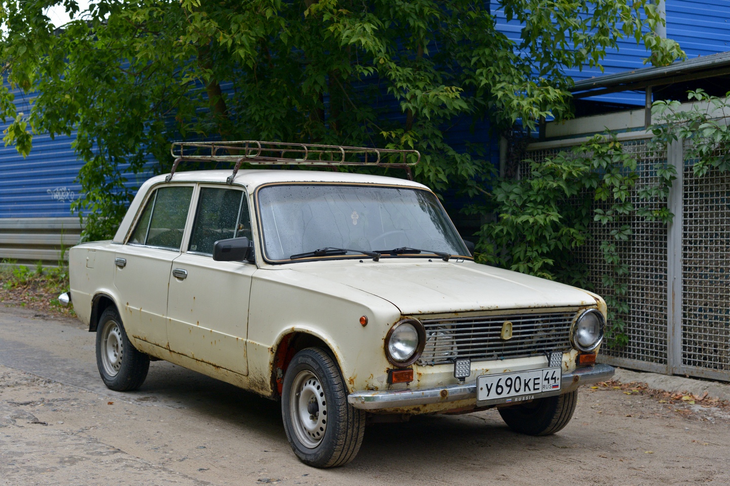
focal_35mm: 50
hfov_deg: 39.6
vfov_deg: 27.0
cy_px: 243
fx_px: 1014
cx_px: 365
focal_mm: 50
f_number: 5.6
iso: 1000
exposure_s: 1/160
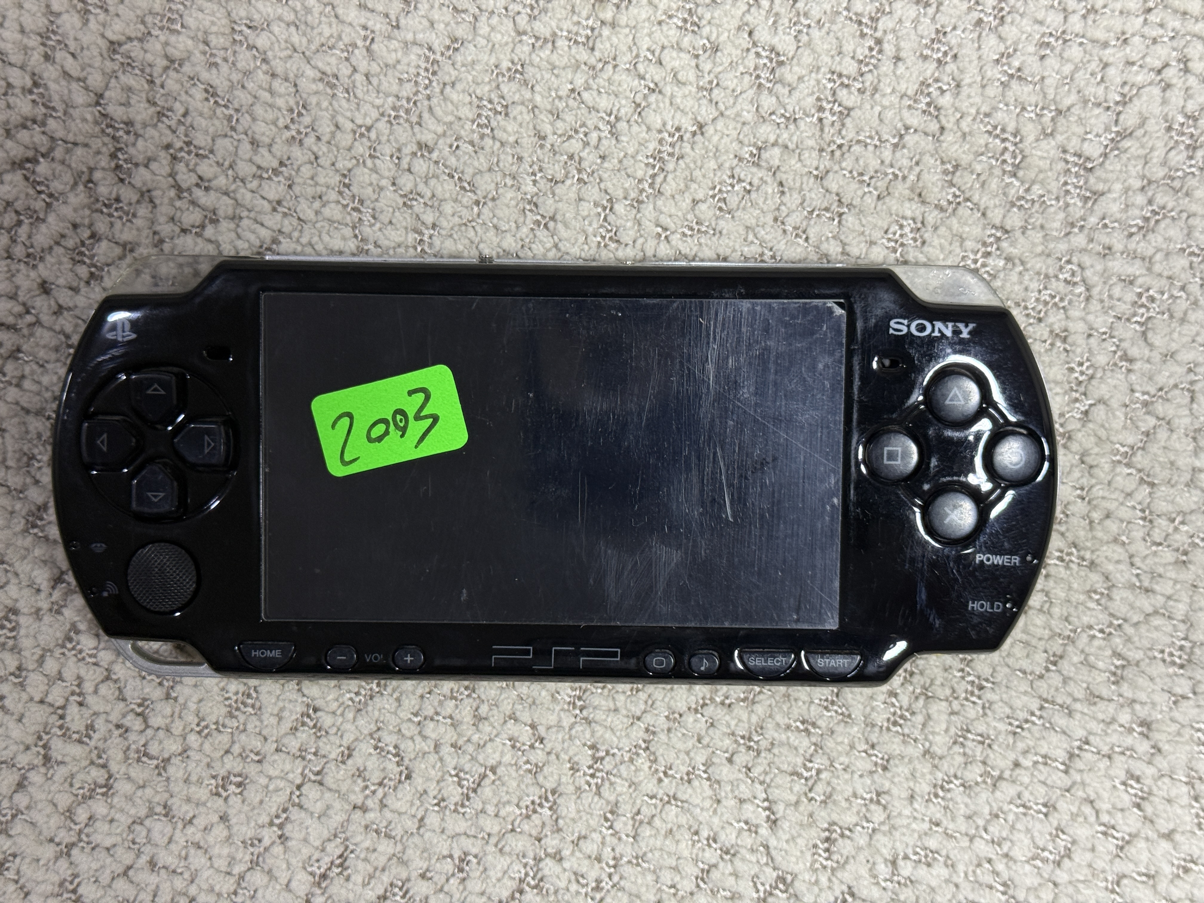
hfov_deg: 39.7
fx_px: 1670
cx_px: 602
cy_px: 452
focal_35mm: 48
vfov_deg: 30.3
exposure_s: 1/60
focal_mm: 6.76
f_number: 1.78
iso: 200
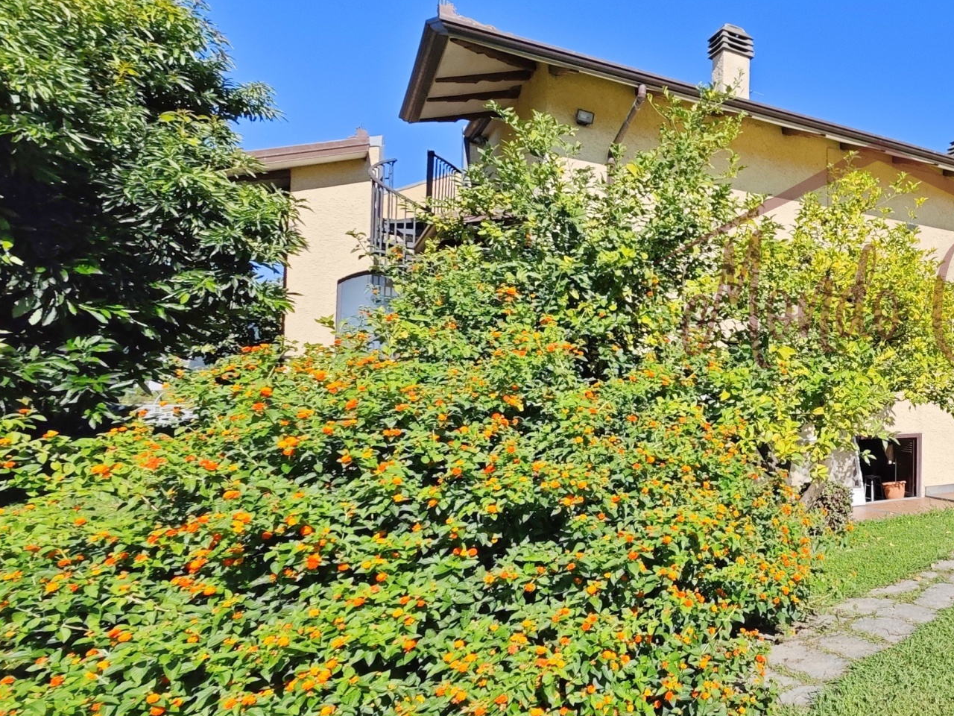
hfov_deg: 59.6
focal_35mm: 24
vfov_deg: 55.9
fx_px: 661
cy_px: 254
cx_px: 877
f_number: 1.8
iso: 50
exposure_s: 1/4370
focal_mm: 2.03
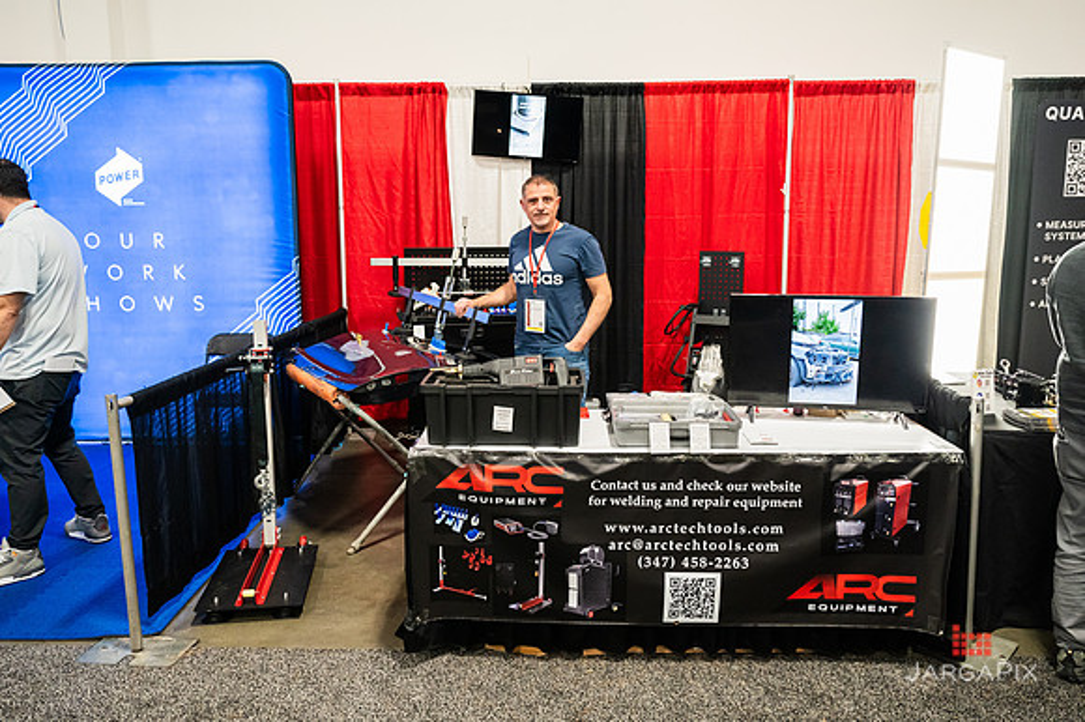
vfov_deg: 46.0
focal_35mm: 28
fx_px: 850
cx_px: 542
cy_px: 361
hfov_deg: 65.1
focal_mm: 28
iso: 5000
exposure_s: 1/200
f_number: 4
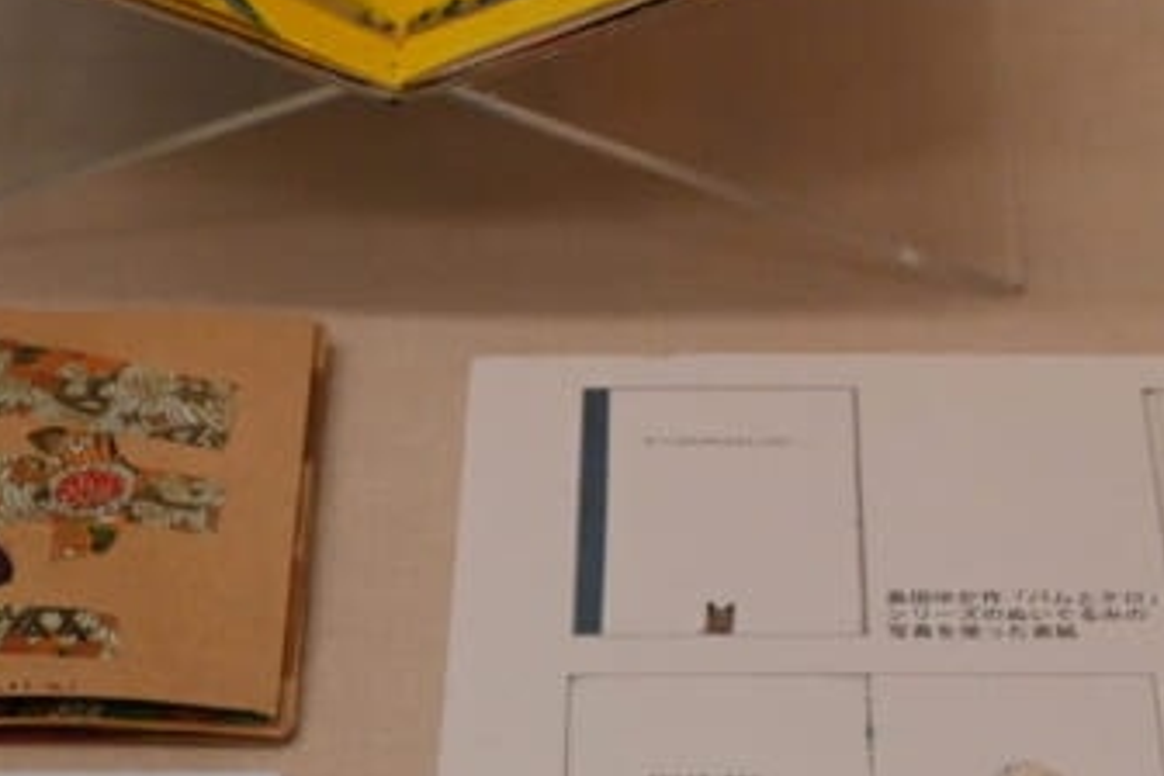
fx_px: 3531
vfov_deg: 12.2
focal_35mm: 109
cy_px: 941
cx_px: 710
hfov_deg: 18.7
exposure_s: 1/125
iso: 2000
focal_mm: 24.5
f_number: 4.2
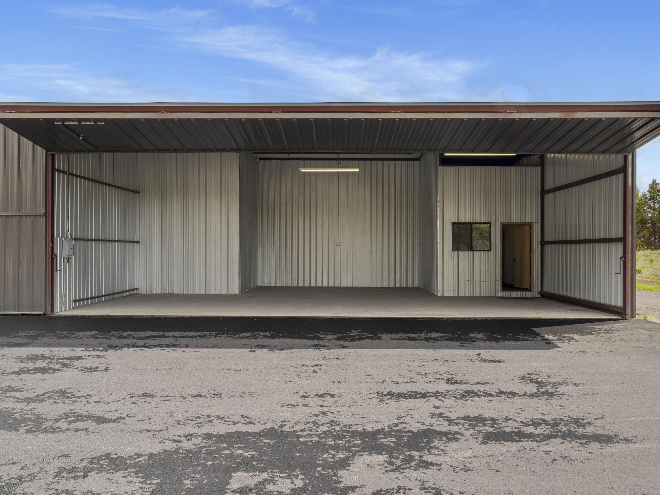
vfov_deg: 46.8
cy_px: 253
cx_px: 335
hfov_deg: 60.0
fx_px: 572
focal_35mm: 30
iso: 100
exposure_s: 1/100
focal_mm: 26.9
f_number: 7.1
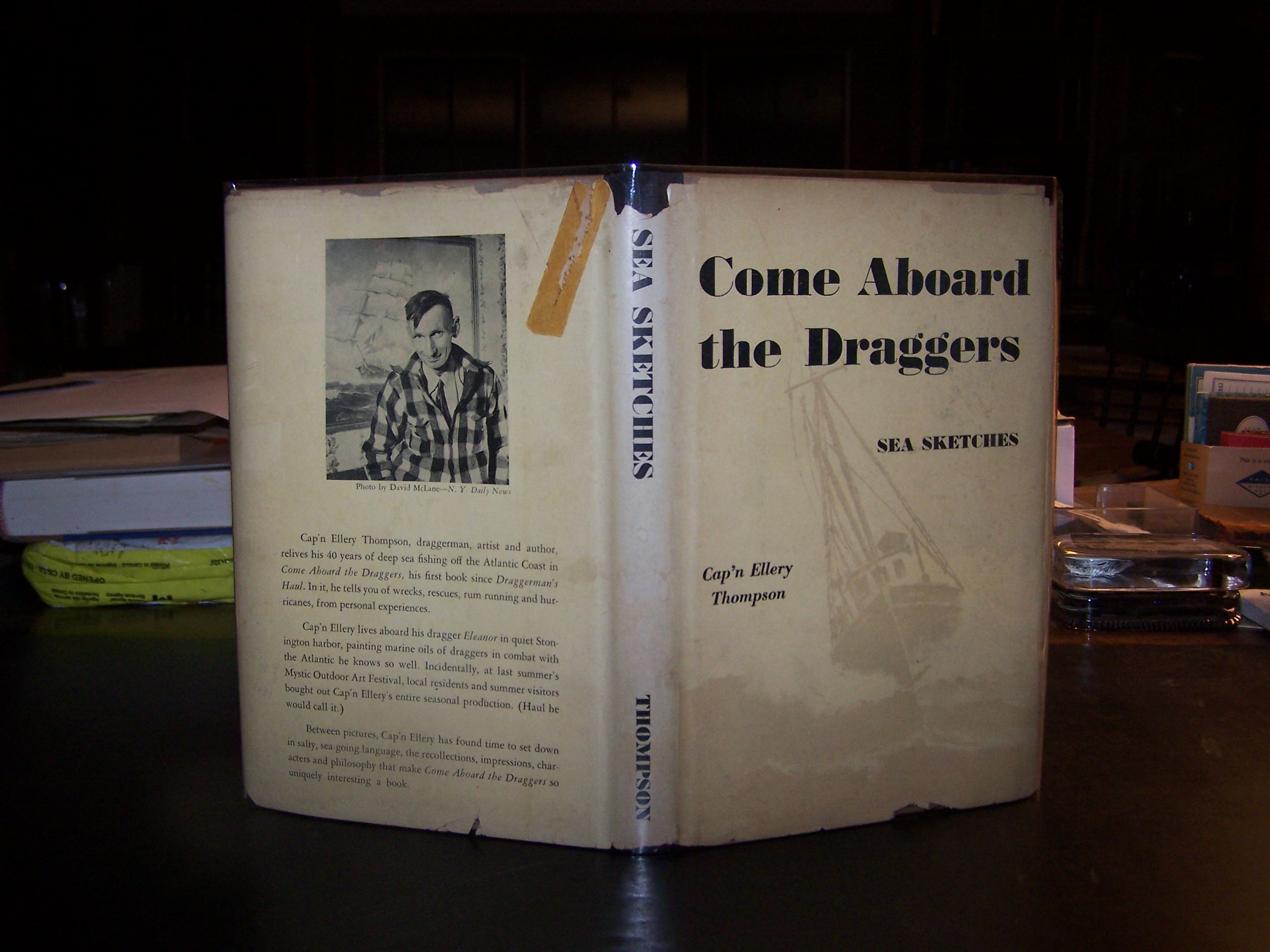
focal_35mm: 38
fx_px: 1394
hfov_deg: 49.0
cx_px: 635
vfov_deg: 37.7
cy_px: 476
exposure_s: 1/60
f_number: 2.8
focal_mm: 6.3
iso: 140
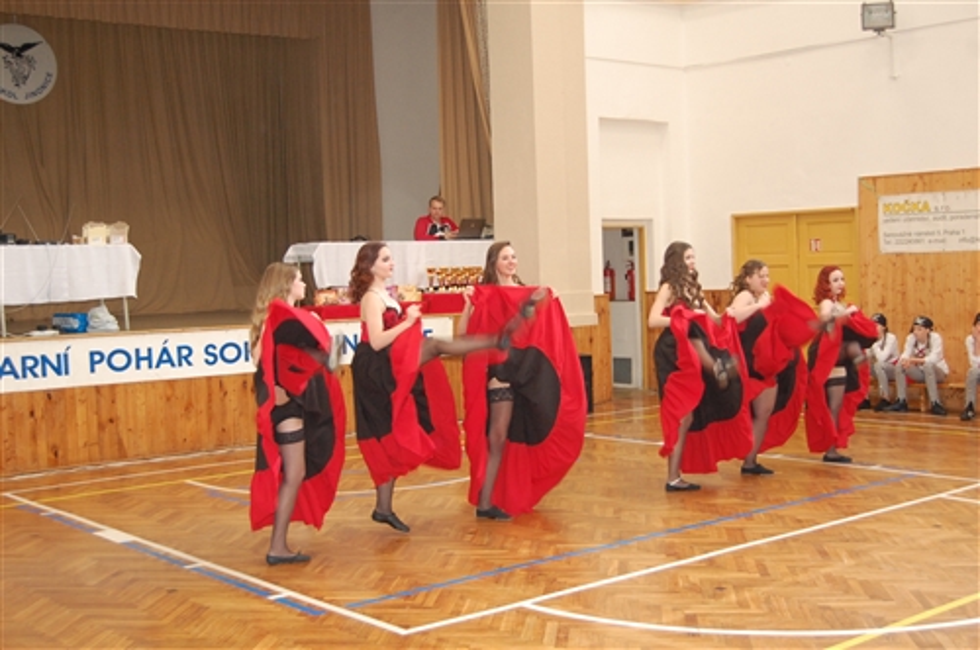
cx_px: 490
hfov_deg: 42.4
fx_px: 1264
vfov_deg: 28.9
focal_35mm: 46
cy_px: 325
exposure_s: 1/60
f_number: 4.5
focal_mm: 31
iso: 1000
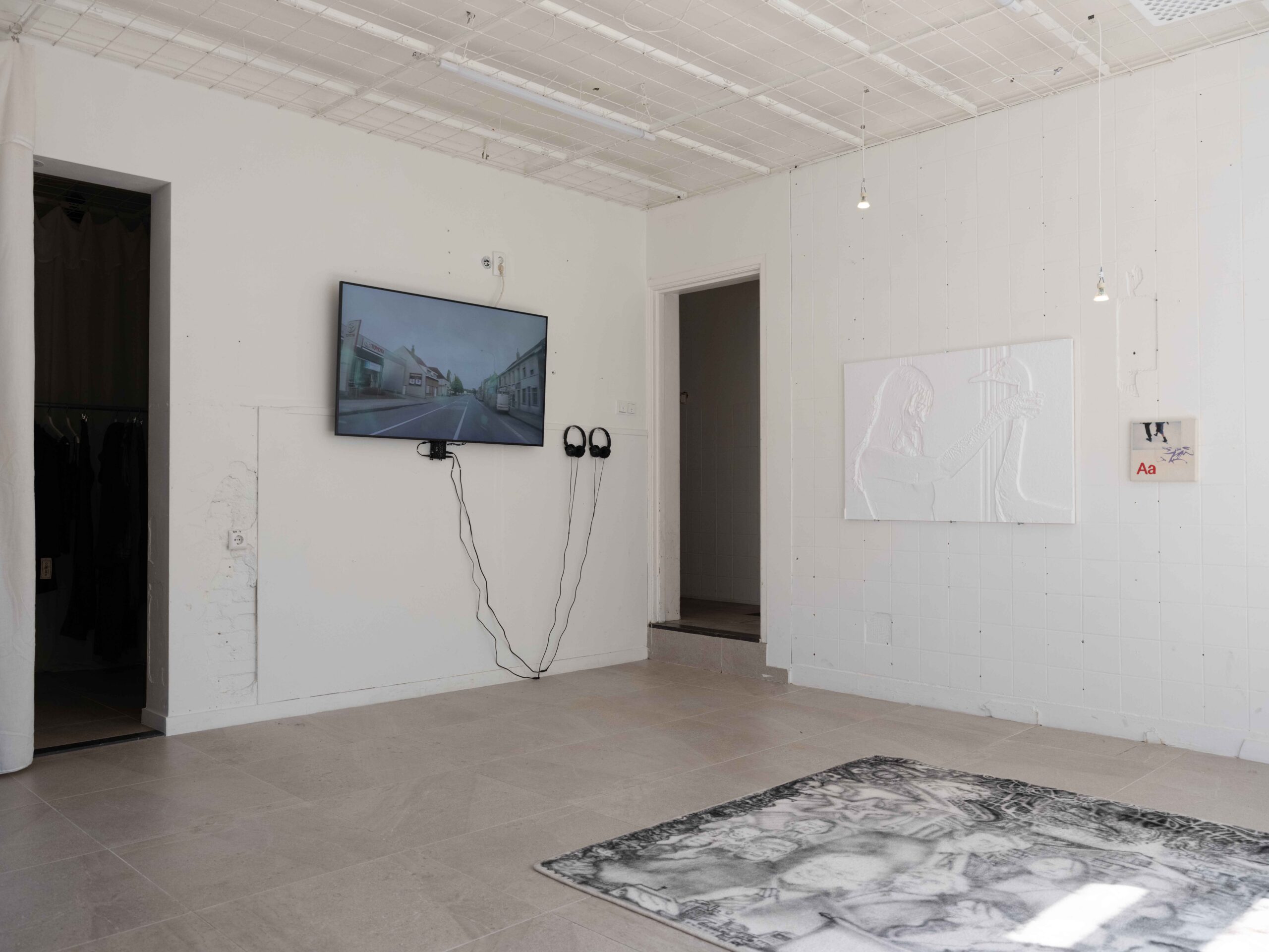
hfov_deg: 63.4
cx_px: 634
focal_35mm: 28
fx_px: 1026
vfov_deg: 49.7
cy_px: 476
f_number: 8
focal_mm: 35
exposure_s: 1/125
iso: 640
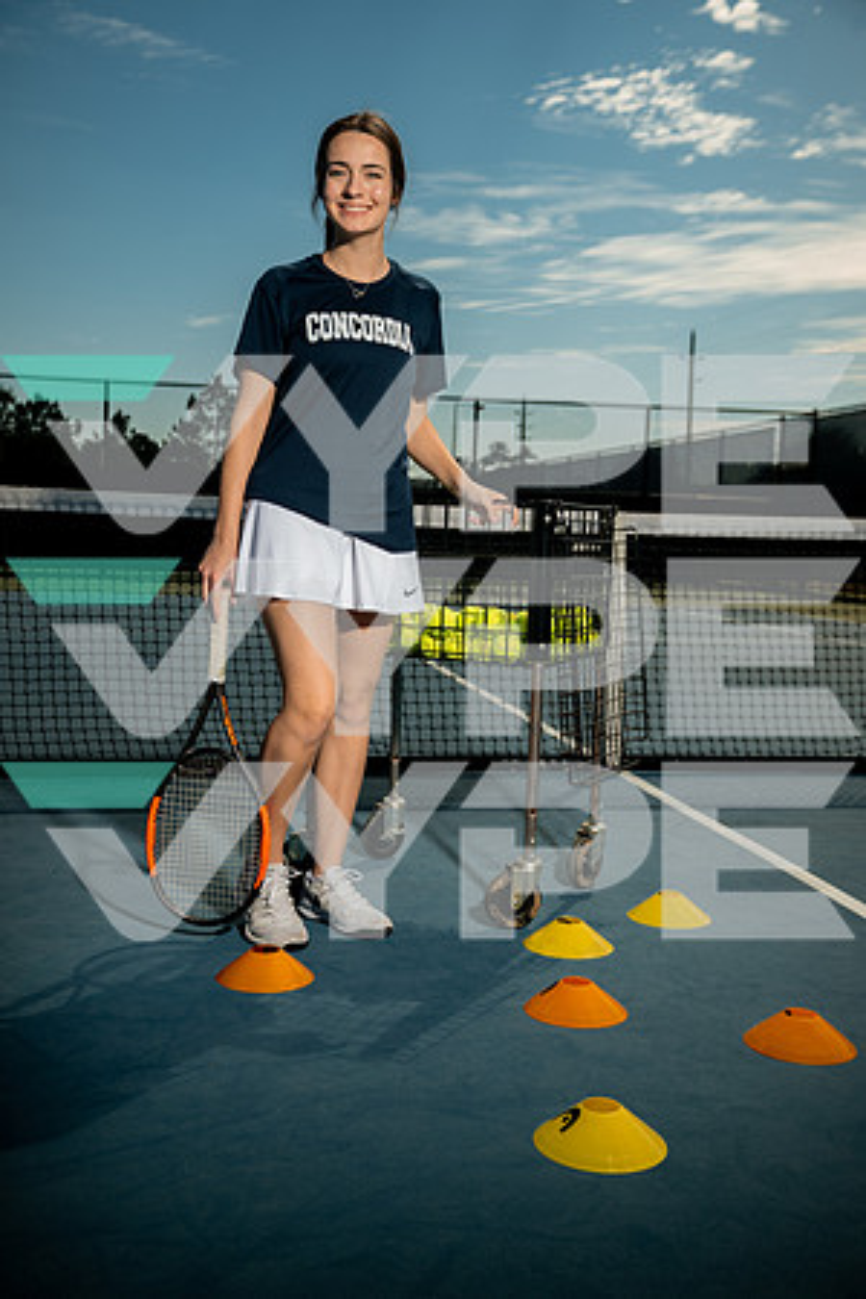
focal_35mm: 39
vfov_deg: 49.6
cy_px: 650
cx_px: 433
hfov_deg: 34.2
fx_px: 1407
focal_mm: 39
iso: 100
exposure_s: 1/250
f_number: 4.5
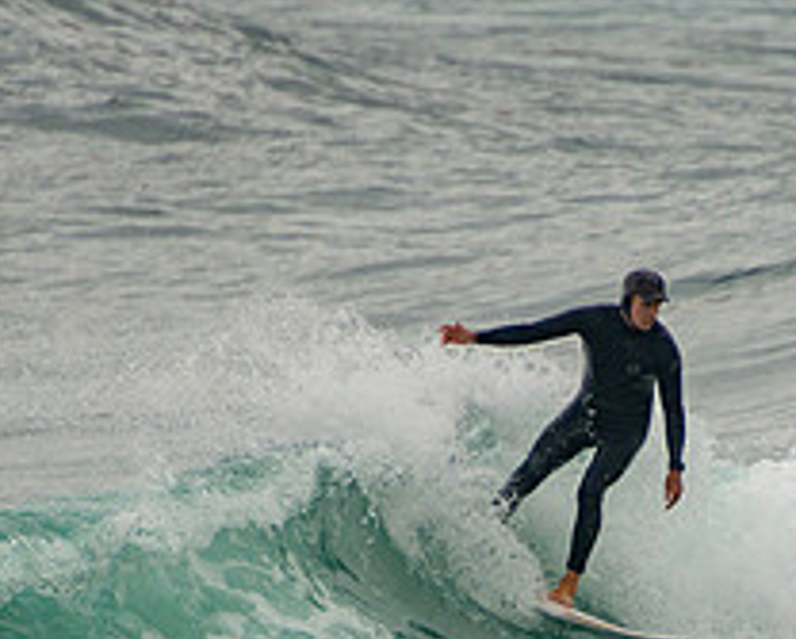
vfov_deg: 1.0
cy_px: 717
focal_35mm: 1567
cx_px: 677
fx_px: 36968
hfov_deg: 1.2
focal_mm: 400
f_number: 5.6
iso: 250
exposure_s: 1/1250
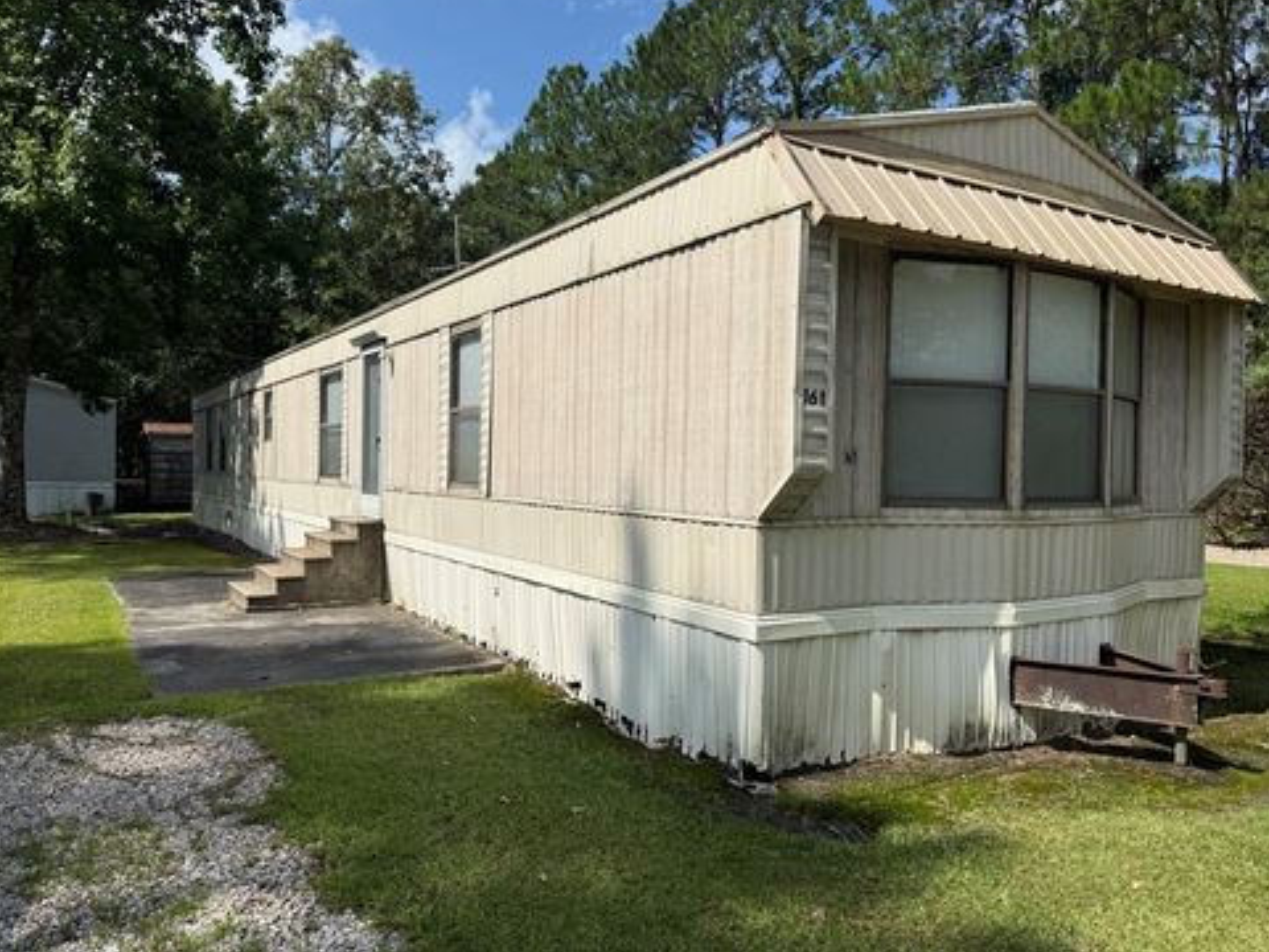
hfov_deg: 69.4
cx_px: 632
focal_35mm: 25
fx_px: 916
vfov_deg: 54.9
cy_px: 461
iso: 80
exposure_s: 1/7353
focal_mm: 6.76
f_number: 1.78
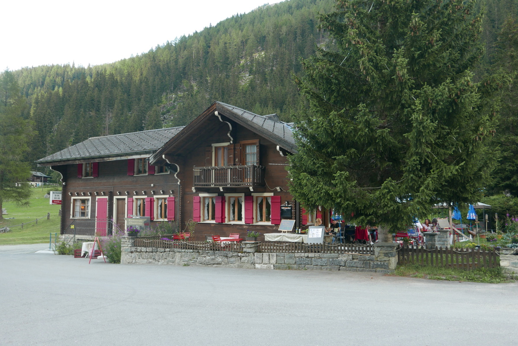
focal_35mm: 32
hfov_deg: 58.7
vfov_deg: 41.2
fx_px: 461
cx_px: 259
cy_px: 173
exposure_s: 1/125
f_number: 3.5
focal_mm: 14.4
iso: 200
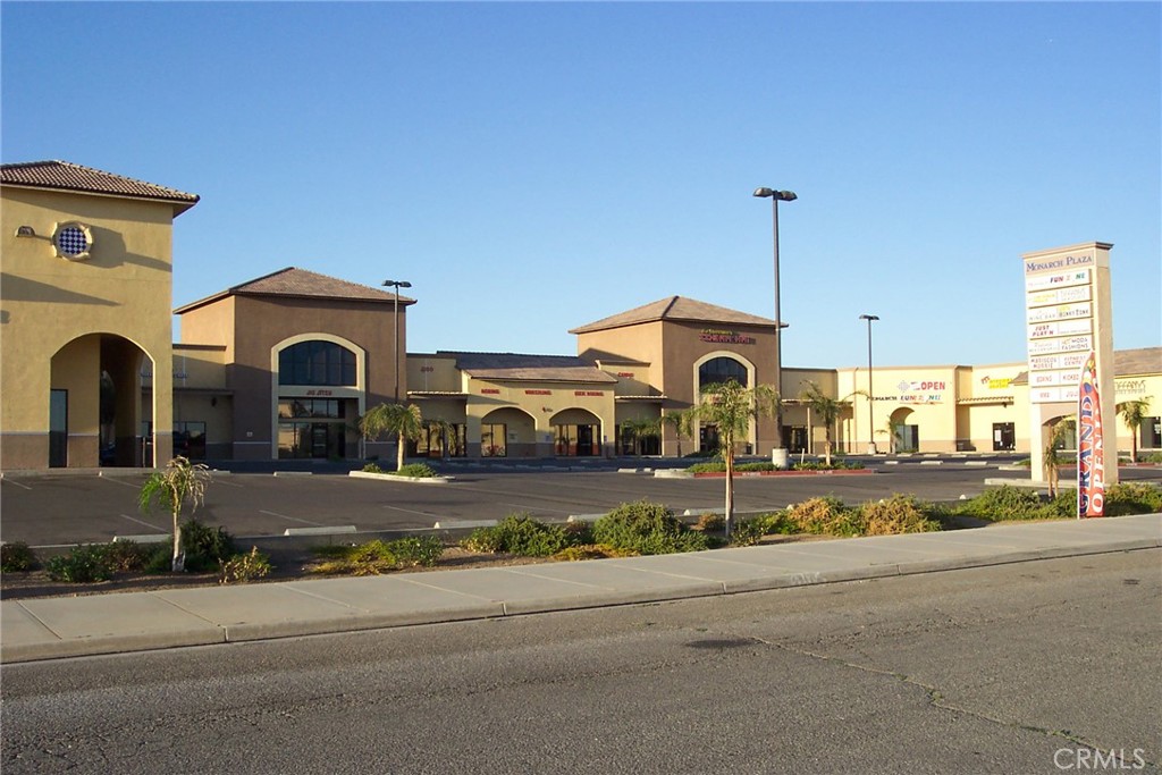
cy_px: 388
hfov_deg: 50.7
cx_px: 581
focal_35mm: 38
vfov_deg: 35.1
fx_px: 1227
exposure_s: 1/350
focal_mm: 8
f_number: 4.8
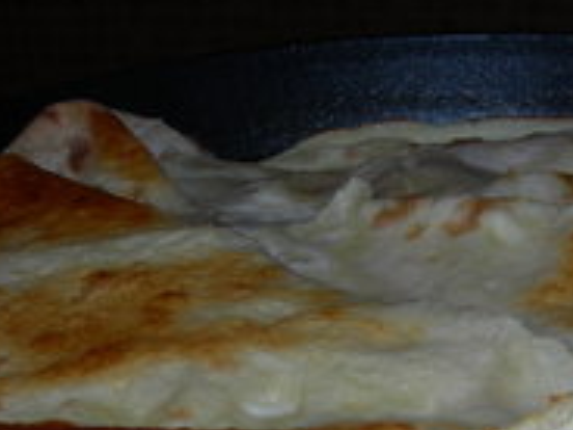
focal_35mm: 93
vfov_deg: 15.4
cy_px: 505
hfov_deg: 21.0
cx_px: 411
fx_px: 1539
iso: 50
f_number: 4.8
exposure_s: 1/60.1
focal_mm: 7.8
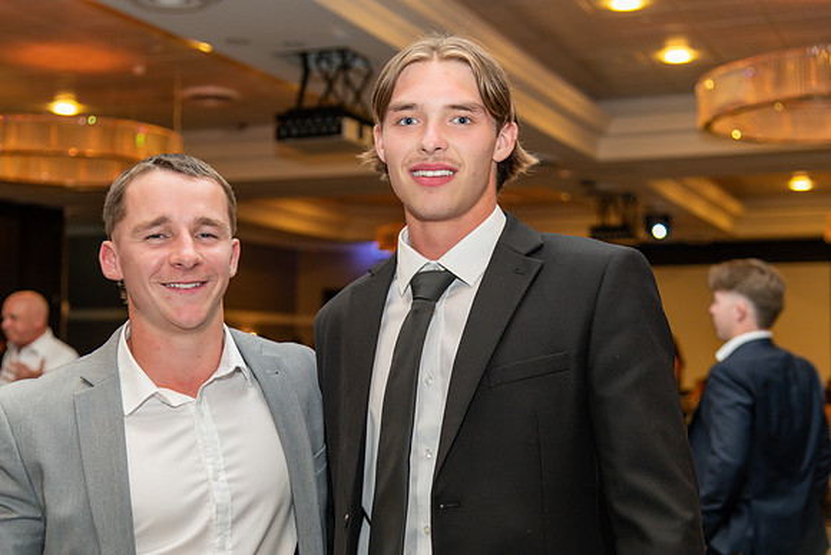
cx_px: 416
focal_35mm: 55
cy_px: 278
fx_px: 1270
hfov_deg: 36.2
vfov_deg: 24.6
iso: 800
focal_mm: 55
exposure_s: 1/60
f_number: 4
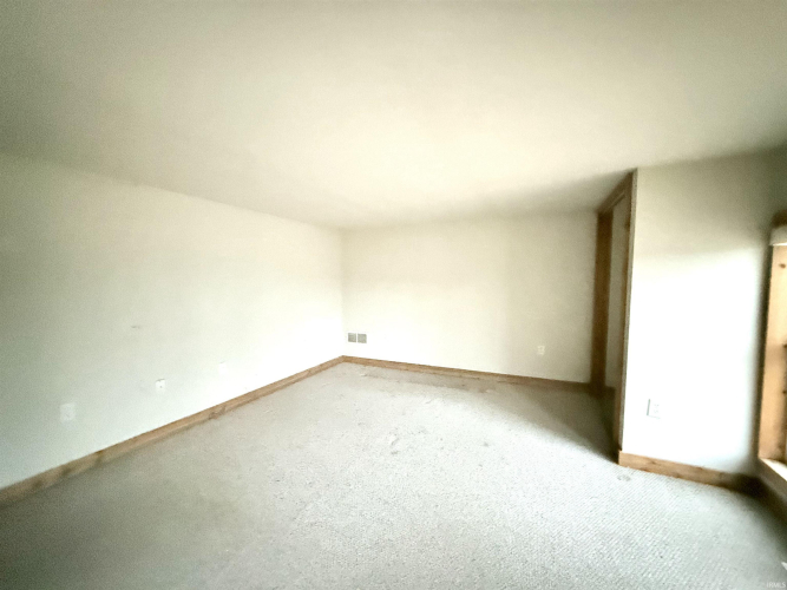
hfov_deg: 102.1
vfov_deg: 85.7
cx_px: 394
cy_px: 295
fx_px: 318
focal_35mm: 14
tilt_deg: -4.6
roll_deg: -0.3
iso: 3200
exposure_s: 1/15
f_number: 2.2
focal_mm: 2.22
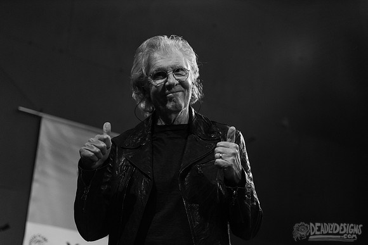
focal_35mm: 76
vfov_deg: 17.9
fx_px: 780
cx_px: 213
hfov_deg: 26.5
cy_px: 114
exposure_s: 1/640
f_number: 3.2
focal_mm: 66
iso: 1600
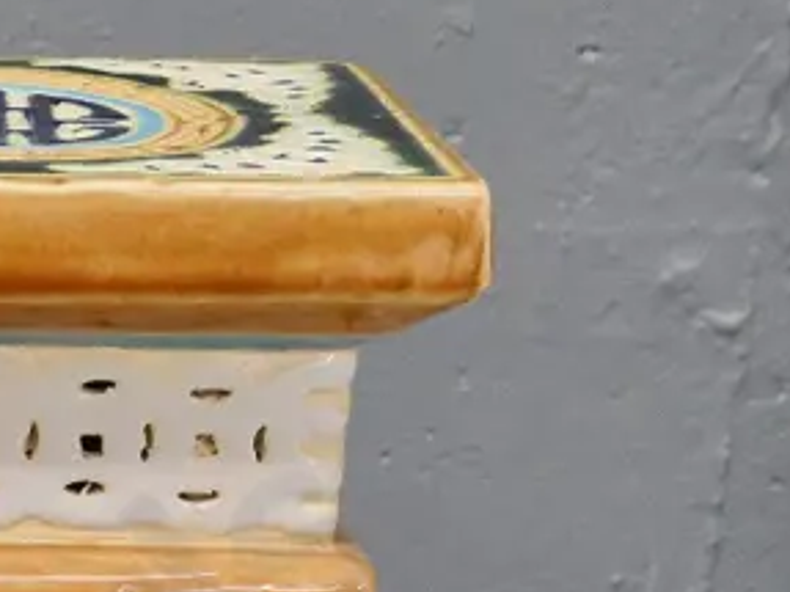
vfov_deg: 13.1
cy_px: 881
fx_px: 2441
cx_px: -149
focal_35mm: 107
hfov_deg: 17.5
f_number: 5
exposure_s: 1/250
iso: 3200
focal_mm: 15
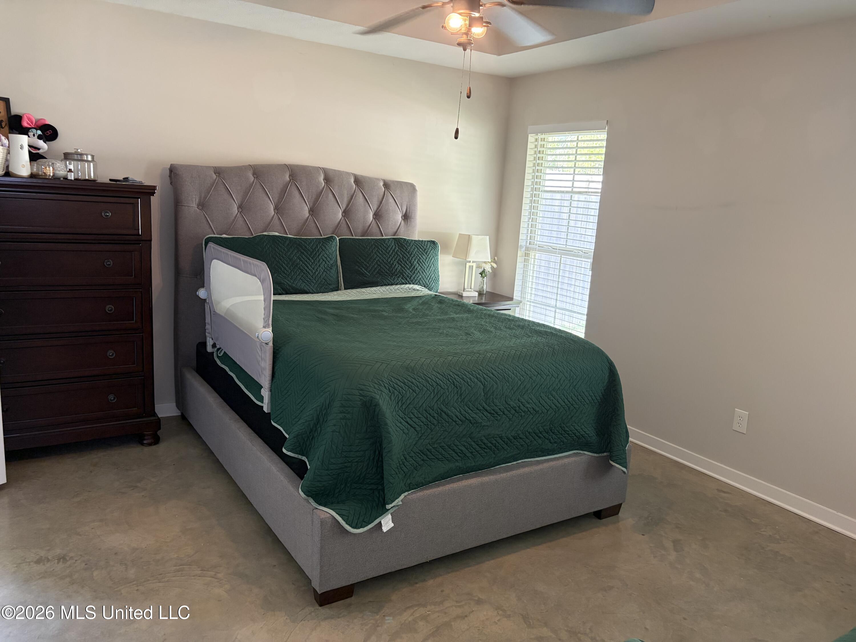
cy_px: 321
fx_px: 643
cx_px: 428
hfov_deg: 67.3
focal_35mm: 26
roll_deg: -2.8
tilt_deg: -11.0
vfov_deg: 53.1
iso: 200
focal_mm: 5.96
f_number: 1.6
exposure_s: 1/60
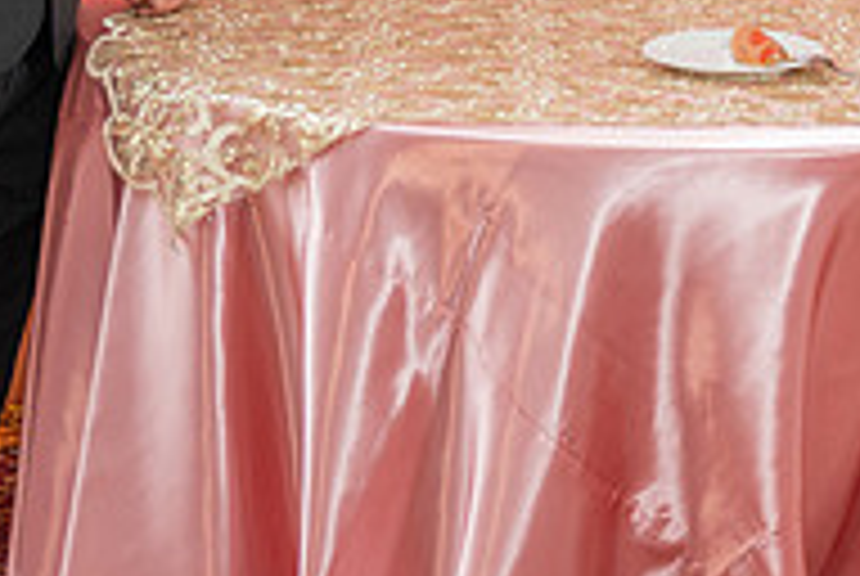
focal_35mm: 115
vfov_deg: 11.7
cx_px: 840
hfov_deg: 17.4
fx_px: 2751
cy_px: -161
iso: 400
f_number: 2.8
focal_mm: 36
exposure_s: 1/100
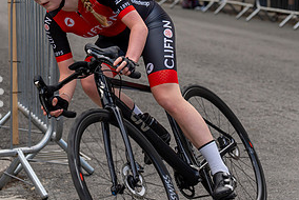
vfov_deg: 7.6
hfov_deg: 11.3
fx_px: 1505
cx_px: 99
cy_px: -15
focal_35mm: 181
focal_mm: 70
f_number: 4
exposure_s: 1/1000
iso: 400
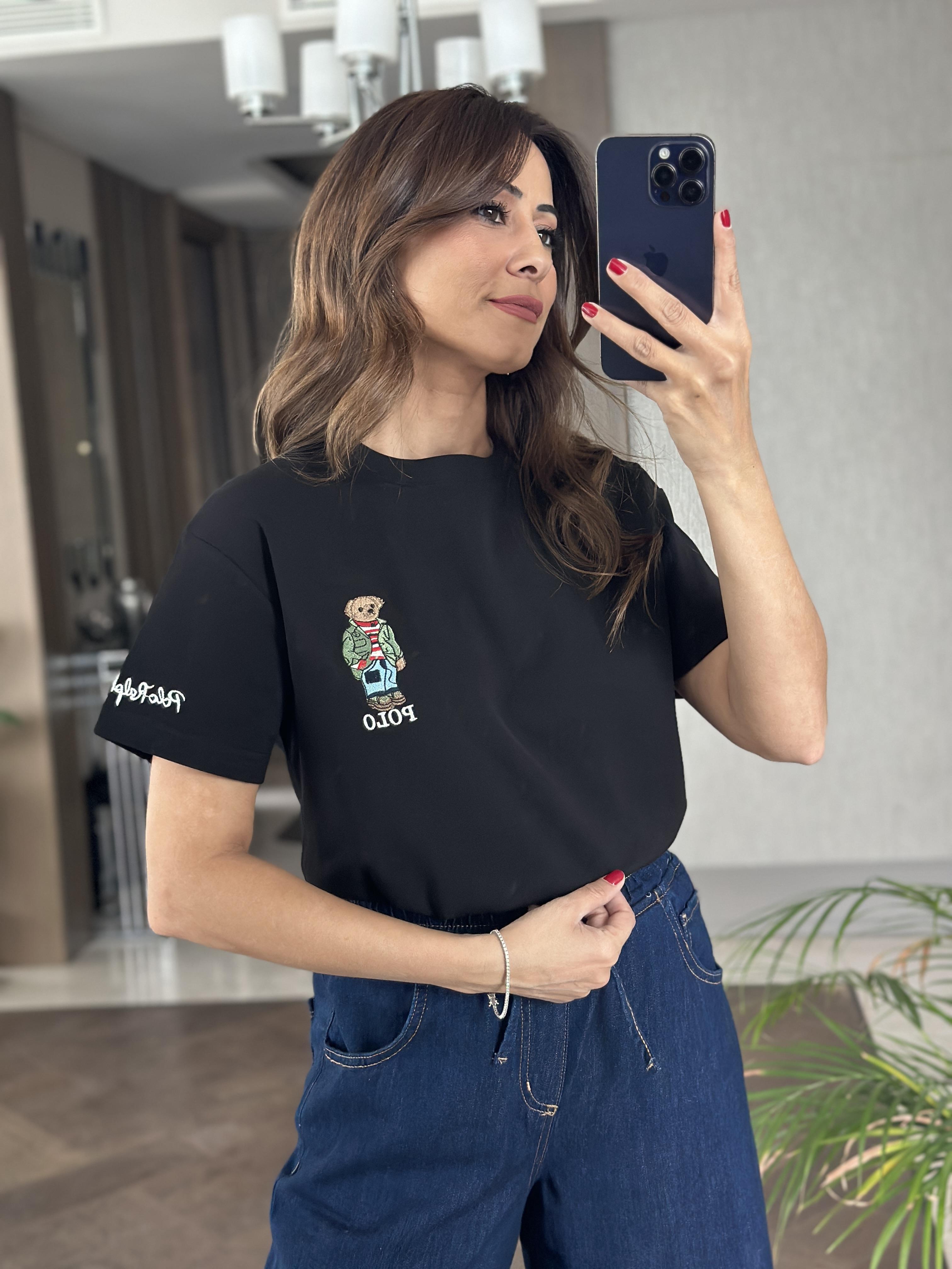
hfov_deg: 30.3
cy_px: 634
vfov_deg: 39.7
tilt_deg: -20.7
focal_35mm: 48
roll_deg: +5.8
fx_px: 1760
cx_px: 476
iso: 320
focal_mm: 6.86
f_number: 1.78
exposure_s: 1/60
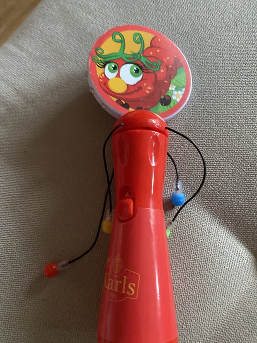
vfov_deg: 67.3
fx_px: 257
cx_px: 128
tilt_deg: -73.7
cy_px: 172
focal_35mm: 26
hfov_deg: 53.1
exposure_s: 1/25
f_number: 1.8
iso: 640
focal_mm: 4.25
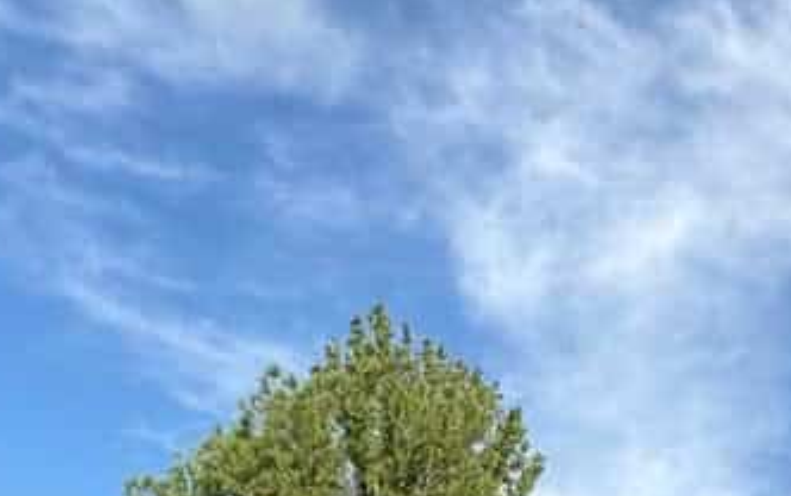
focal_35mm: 61
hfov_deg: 30.5
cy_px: 792
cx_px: 833
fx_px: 1316
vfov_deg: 18.4
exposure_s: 1/734
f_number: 2.2
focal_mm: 2.2
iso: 40
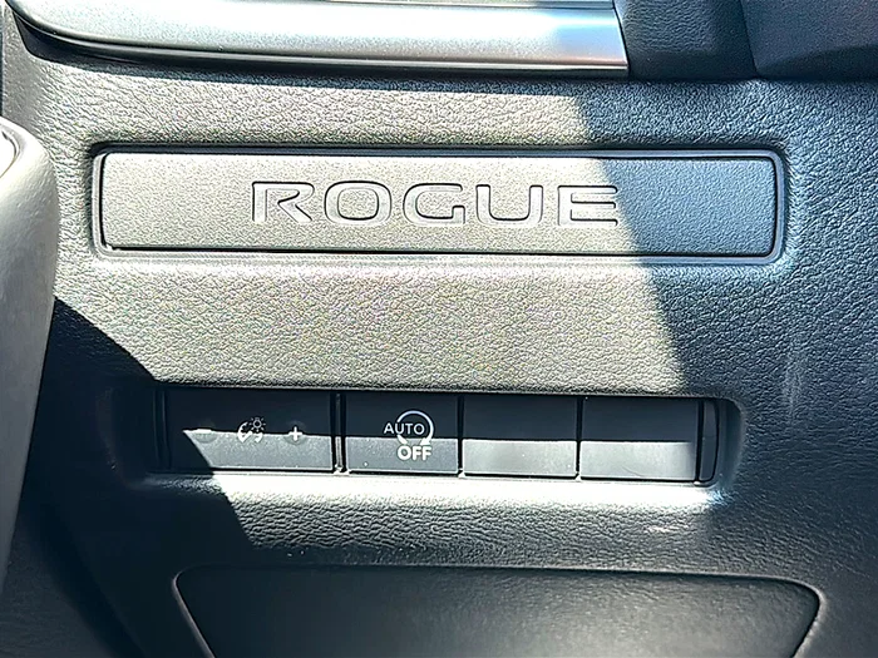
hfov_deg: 43.9
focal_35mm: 43
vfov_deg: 33.6
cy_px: 329
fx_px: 1091
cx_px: 439
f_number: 1.78
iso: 80
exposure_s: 1/395
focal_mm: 6.86
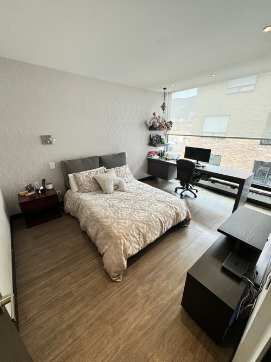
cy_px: 181
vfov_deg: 102.1
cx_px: 136
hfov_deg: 85.7
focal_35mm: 14
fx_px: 146
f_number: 2.2
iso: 64
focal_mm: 2.22
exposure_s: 1/99
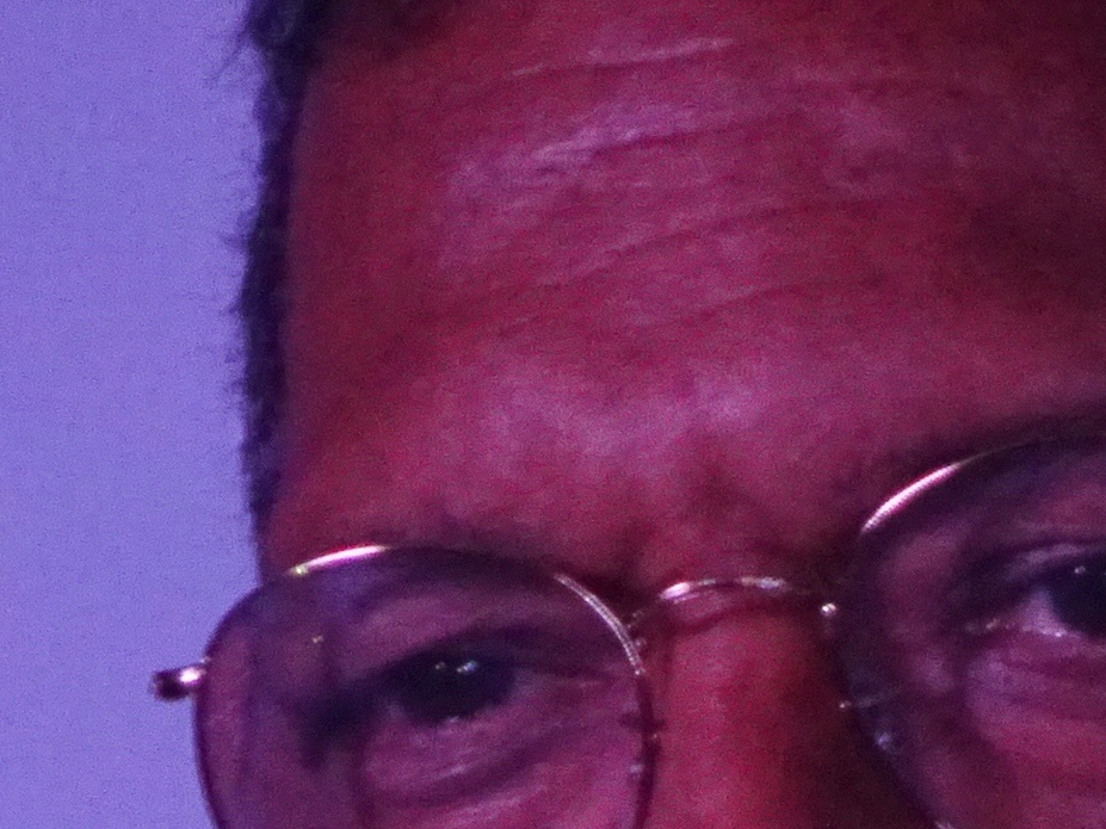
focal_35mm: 2826
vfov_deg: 0.5
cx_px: 748
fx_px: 90281
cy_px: 873
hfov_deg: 0.7
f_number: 6.3
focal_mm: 122.7
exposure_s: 1/80
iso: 800
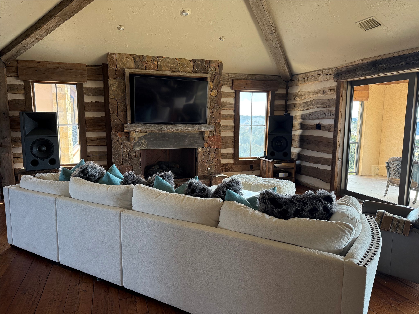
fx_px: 291
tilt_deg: -7.7
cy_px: 157
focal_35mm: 24
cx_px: 210
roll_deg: -0.3
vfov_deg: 56.8
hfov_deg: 71.6
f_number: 1.78
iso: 200
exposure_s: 1/159
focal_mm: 6.76
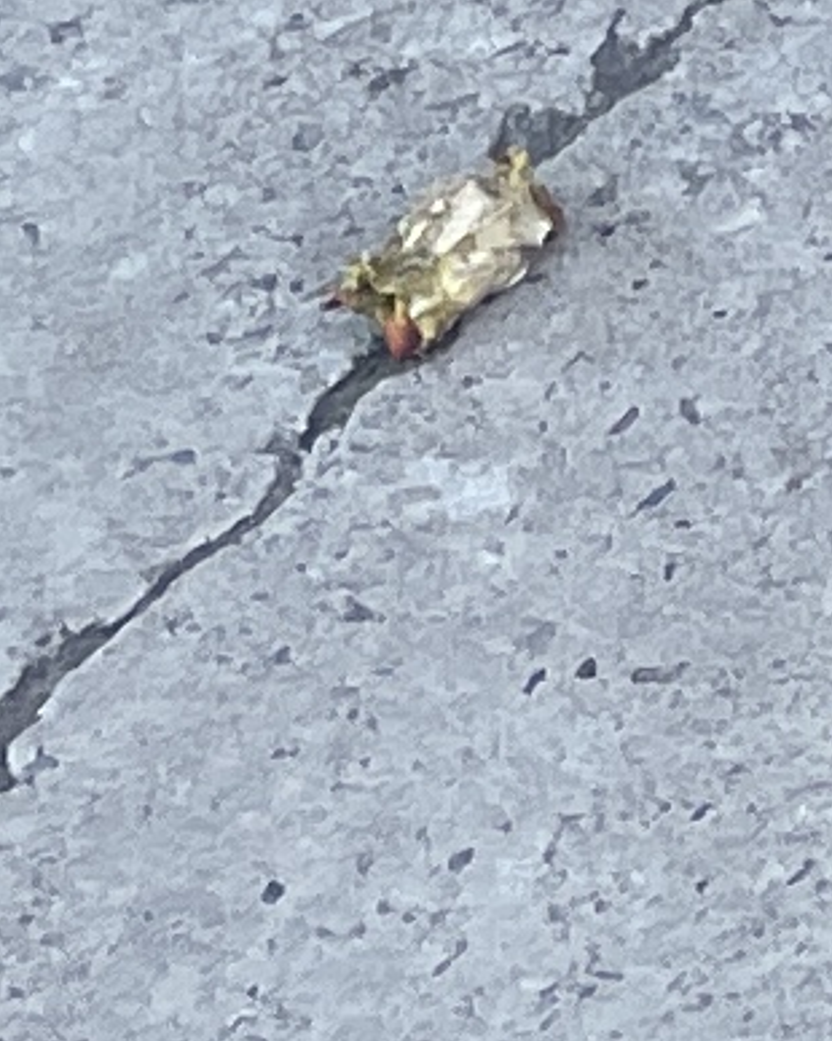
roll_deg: +3.9
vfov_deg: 6.3
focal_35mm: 264
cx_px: 3516
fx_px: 8132
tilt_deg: -20.8
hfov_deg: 5.1
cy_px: -2710
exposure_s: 1/412
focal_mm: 4.2
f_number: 1.6
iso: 32
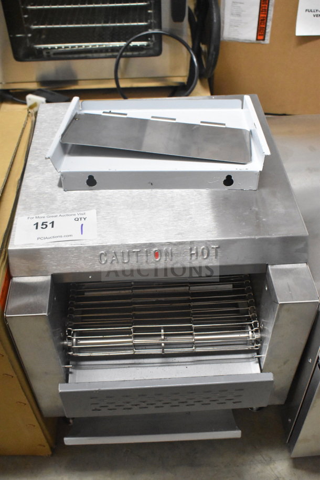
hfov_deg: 35.5
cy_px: 240
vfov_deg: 51.3
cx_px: 160
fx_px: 500
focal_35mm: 38
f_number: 7.1
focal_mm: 25
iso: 6400
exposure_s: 1/200
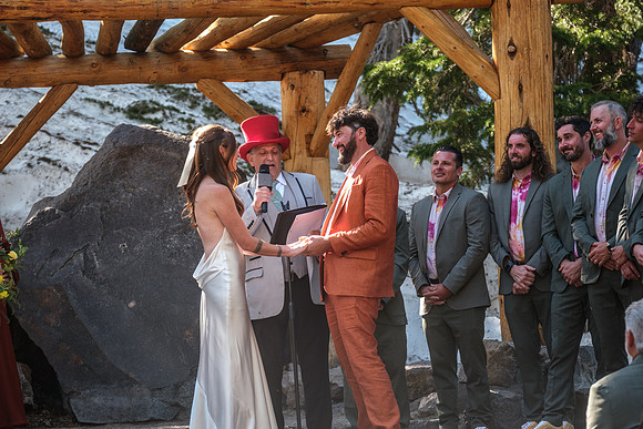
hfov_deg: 16.9
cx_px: 322
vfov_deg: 11.3
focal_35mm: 121
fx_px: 2162
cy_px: 214
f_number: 4
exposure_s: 1/140
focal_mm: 80.4
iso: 400
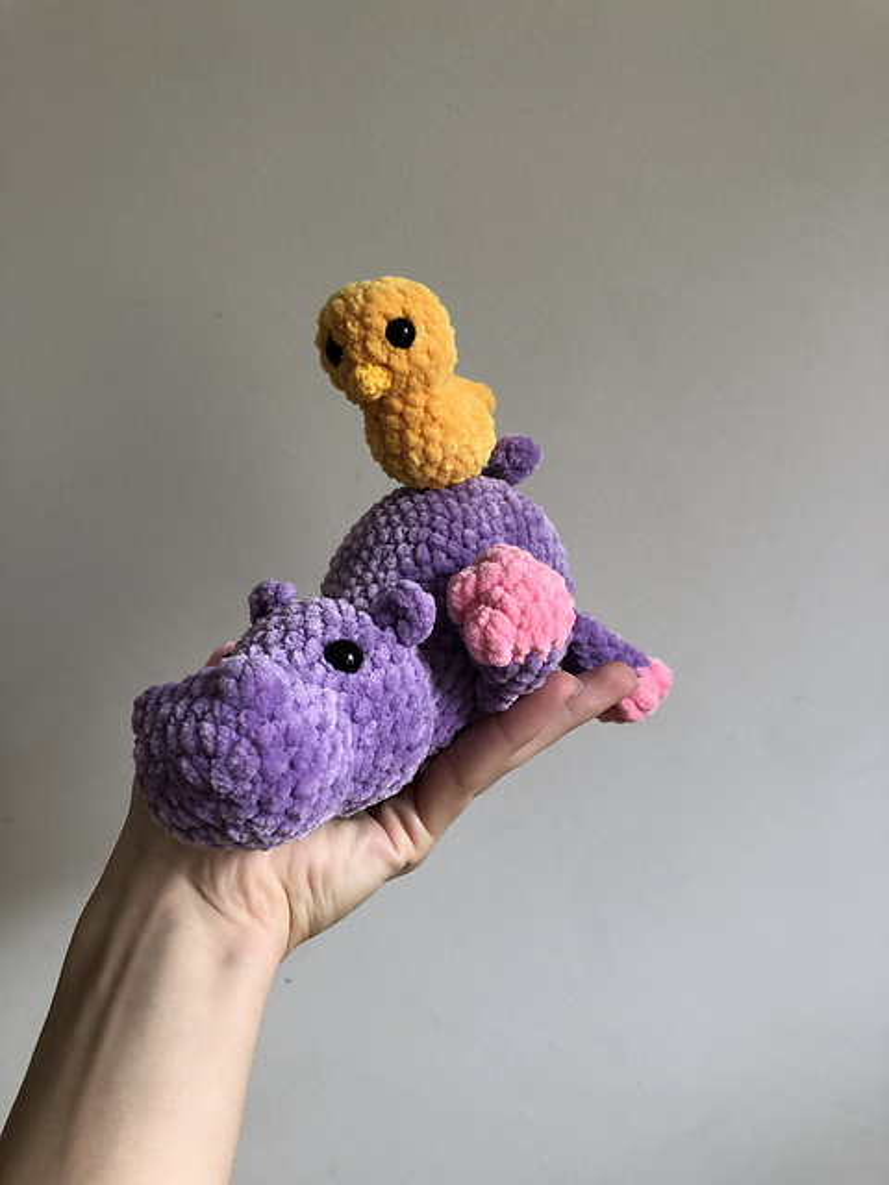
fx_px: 959
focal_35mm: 28
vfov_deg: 63.4
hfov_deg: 49.7
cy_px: 592
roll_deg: +6.9
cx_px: 444
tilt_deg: -17.3
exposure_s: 1/40
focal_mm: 3.99
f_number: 1.8
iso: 25
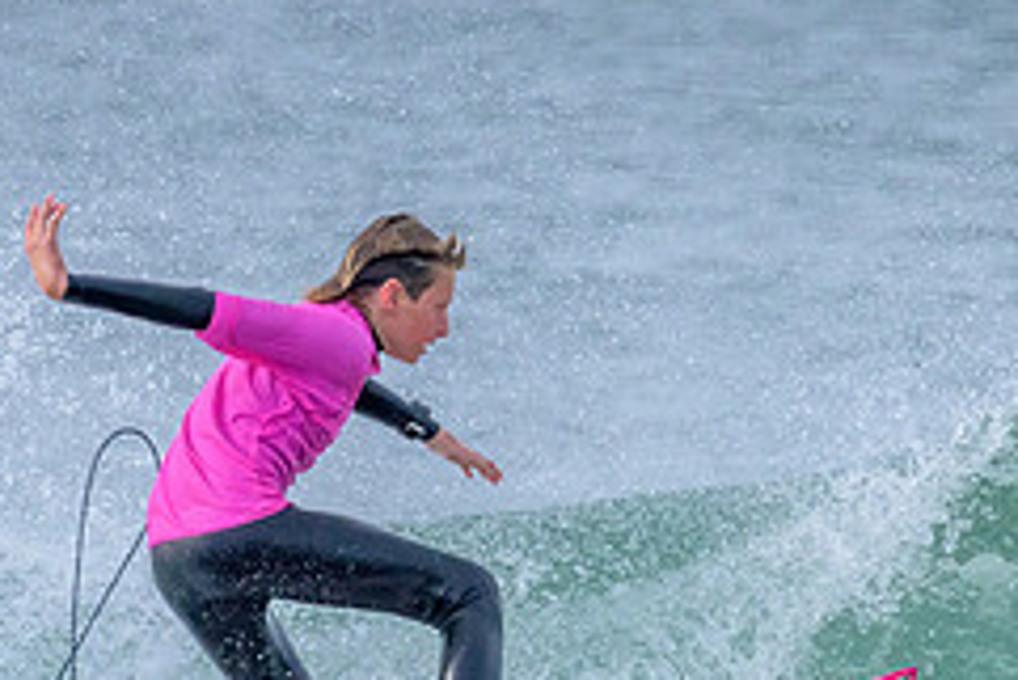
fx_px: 67961
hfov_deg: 0.9
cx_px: 575
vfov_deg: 0.6
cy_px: 670
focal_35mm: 2402
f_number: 11
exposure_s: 1/1600
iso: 1800
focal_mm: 800
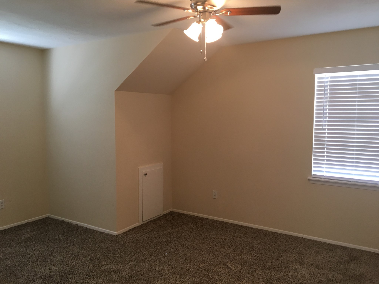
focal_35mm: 29
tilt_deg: -4.4
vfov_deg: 48.2
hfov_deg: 61.7
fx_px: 318
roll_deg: -0.3
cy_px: 142
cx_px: 190
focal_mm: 4.15
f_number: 2.2
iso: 64
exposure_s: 1/30
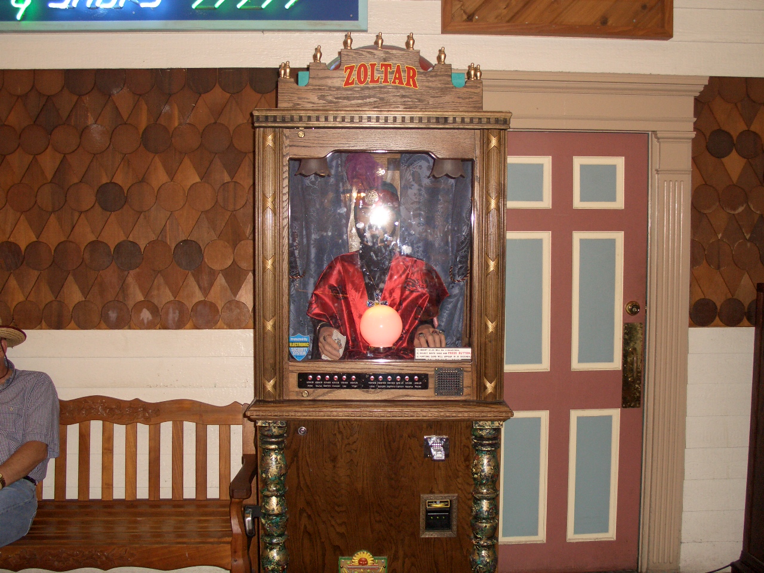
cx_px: 382
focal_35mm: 36
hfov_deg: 51.4
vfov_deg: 39.7
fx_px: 795
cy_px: 286
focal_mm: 7.8
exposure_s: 1/60
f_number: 2.9
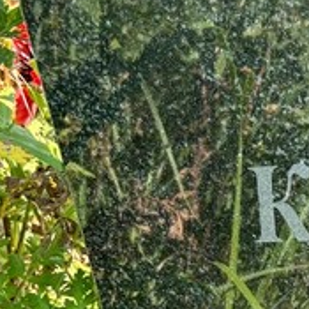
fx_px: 1060
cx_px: 547
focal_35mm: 105
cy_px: 360
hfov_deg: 14.6
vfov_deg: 16.0
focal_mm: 5.96
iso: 50
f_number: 1.6
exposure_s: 1/310
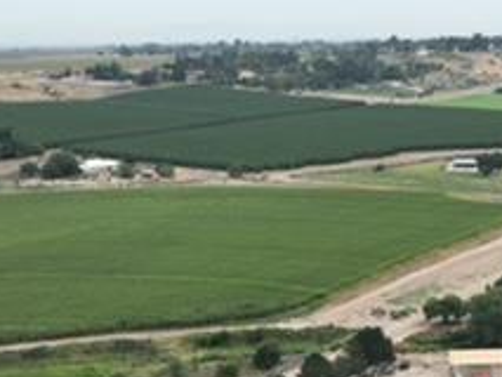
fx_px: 1045
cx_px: 415
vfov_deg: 19.5
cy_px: 429
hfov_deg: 26.4
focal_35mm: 72
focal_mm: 12.29
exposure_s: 1/1250
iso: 100
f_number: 2.8
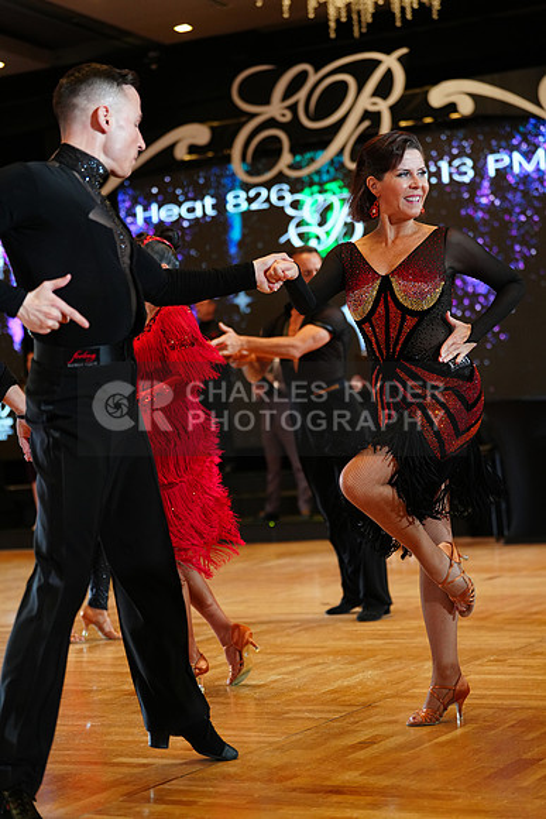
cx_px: 273
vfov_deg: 28.8
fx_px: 1591
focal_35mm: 70
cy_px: 410
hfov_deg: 19.5
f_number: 2.8
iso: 2000
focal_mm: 70
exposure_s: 1/500
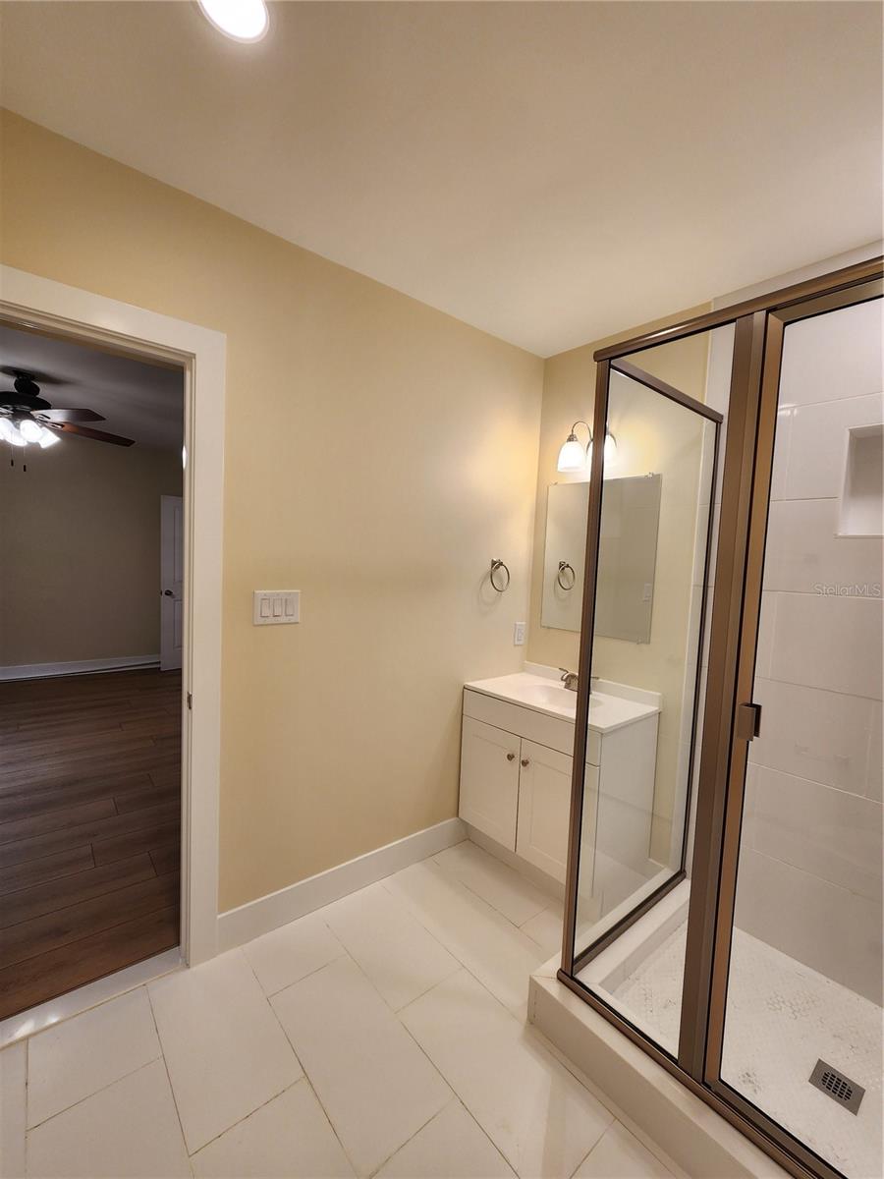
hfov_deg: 89.9
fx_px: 443
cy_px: 590
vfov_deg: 106.2
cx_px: 442
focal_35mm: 13
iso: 80
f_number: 2.2
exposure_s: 1/60
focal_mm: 2.2
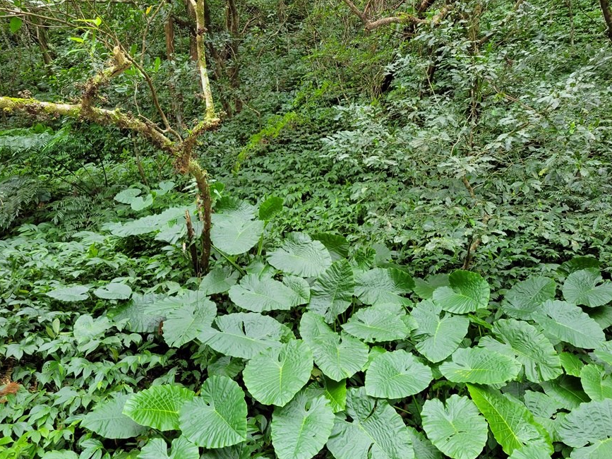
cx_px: 299
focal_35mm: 30
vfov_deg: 46.7
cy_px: 260
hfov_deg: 60.0
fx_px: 530
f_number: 1.8
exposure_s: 1/120
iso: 160
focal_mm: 5.4
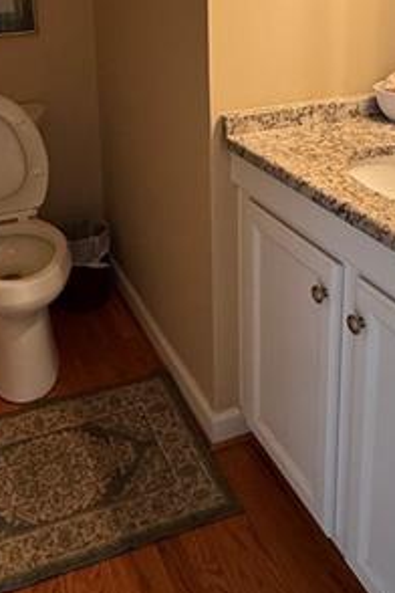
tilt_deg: -11.2
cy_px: 91
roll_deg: +0.8
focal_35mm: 38
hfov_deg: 35.0
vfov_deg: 47.0
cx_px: 163
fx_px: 625
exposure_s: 1/86
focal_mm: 2.22
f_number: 2.2
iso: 320
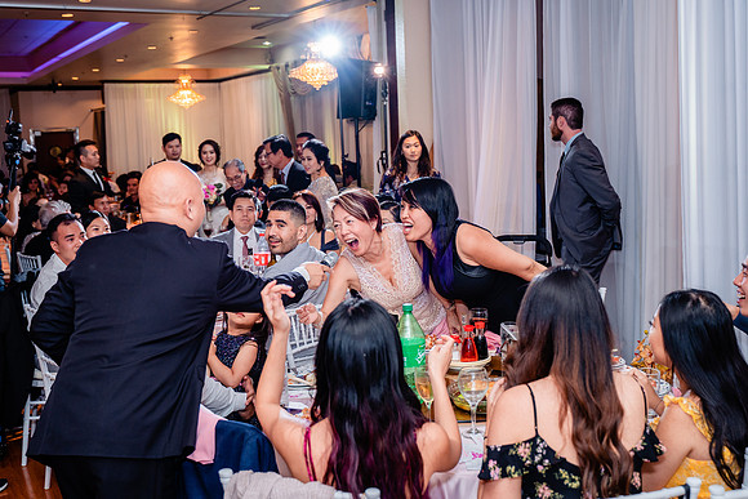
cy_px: 222
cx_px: 374
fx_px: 840
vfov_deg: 33.0
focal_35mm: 40
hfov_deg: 48.0
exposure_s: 1/160
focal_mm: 35
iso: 640
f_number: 3.5
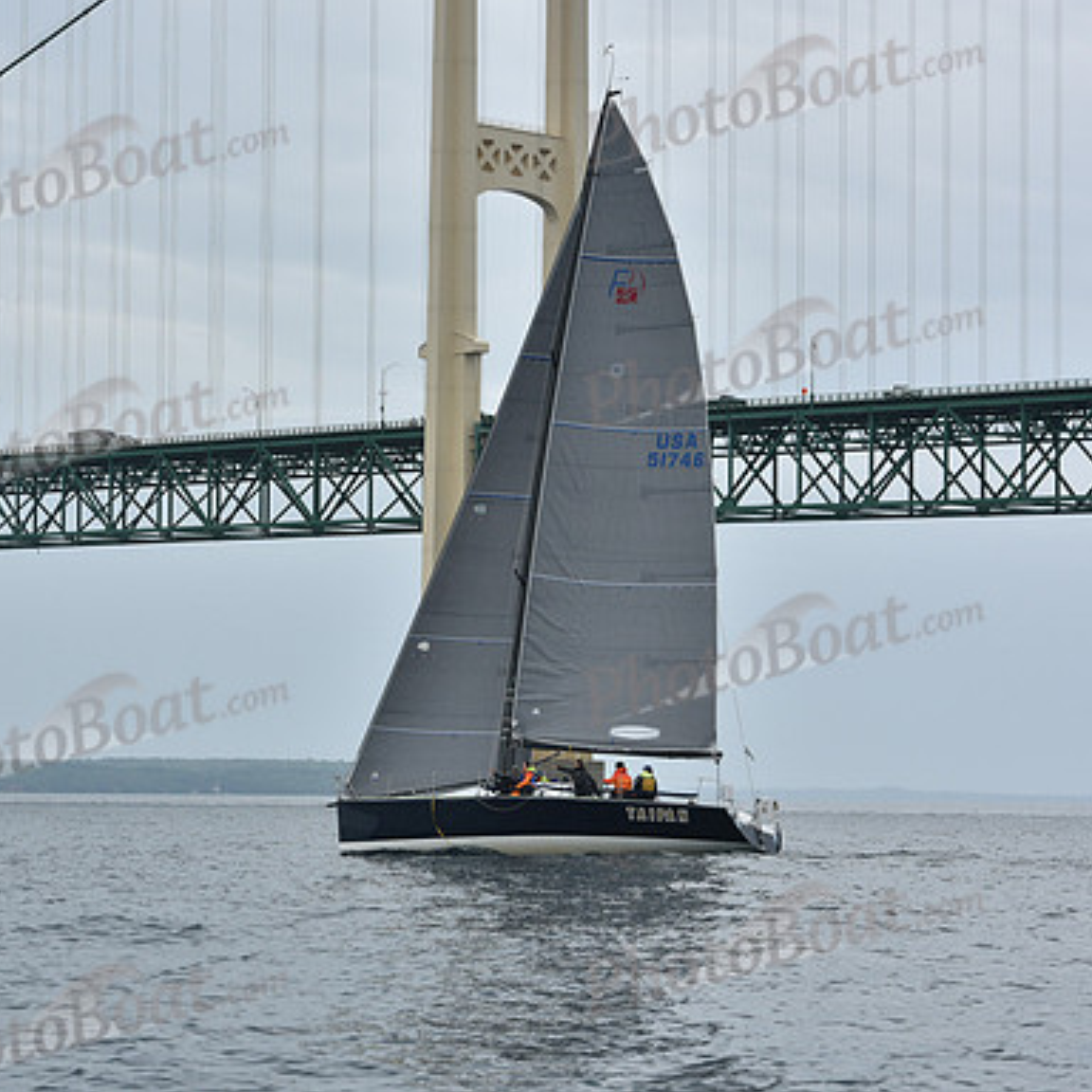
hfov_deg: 16.0
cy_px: 545
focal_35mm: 109
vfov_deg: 16.0
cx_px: 438
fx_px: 3890
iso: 250
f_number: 9
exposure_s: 1/800
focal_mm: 85
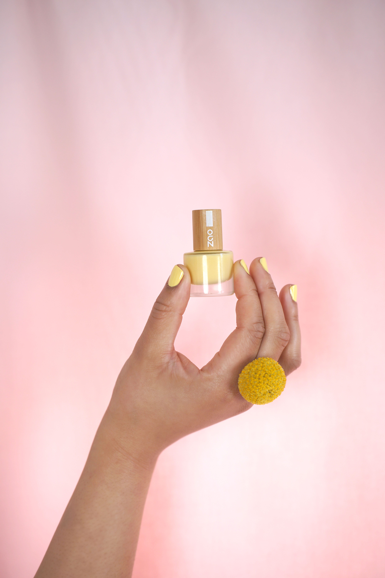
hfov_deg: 19.5
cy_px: 289
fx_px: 1123
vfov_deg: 28.8
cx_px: 192
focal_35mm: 70
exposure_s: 1/200
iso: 160
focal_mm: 70
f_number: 3.2
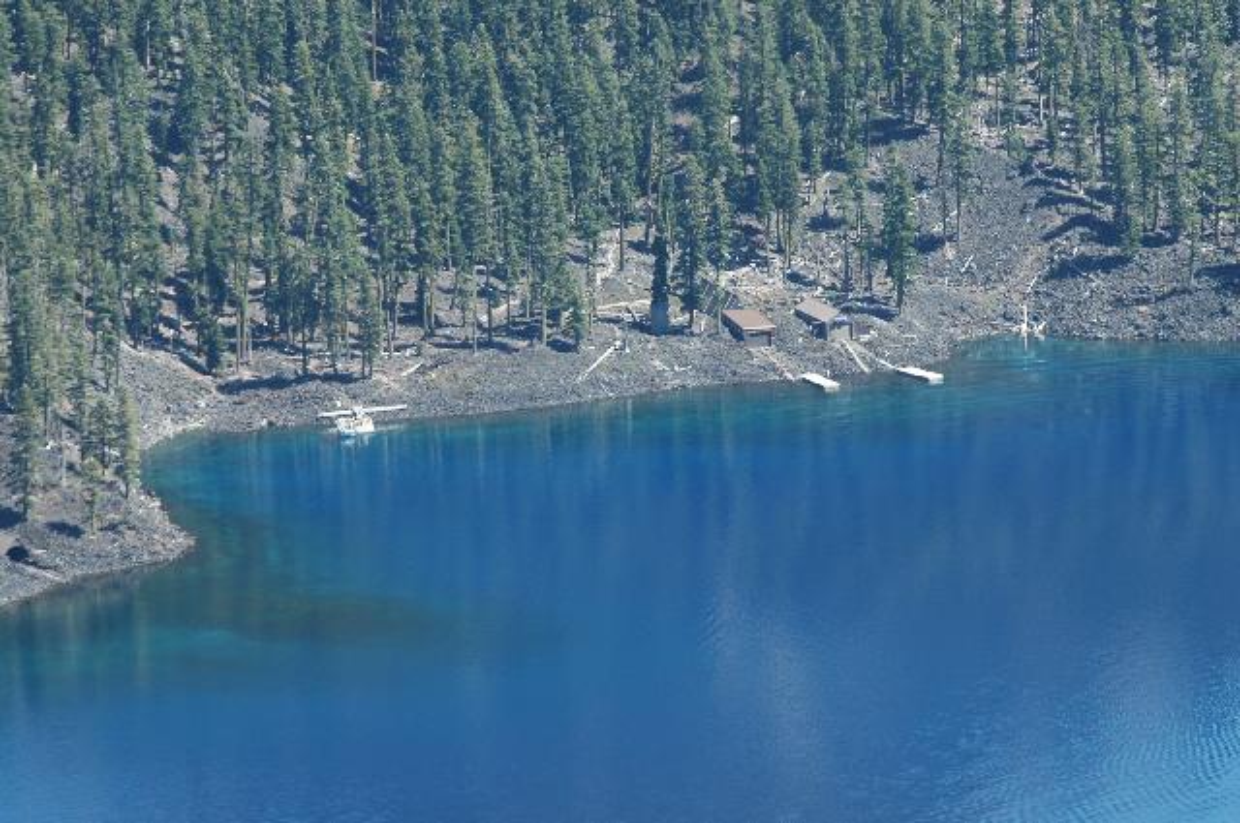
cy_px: 412
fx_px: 10320
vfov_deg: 4.6
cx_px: 620
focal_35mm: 300
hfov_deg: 6.9
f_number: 5
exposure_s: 1/400
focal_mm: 200
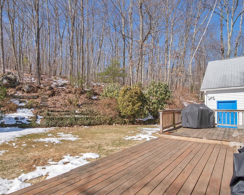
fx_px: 137
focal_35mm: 19
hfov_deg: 82.6
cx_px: 102
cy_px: 103
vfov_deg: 70.8
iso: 200
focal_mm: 16
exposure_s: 1/400
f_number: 10
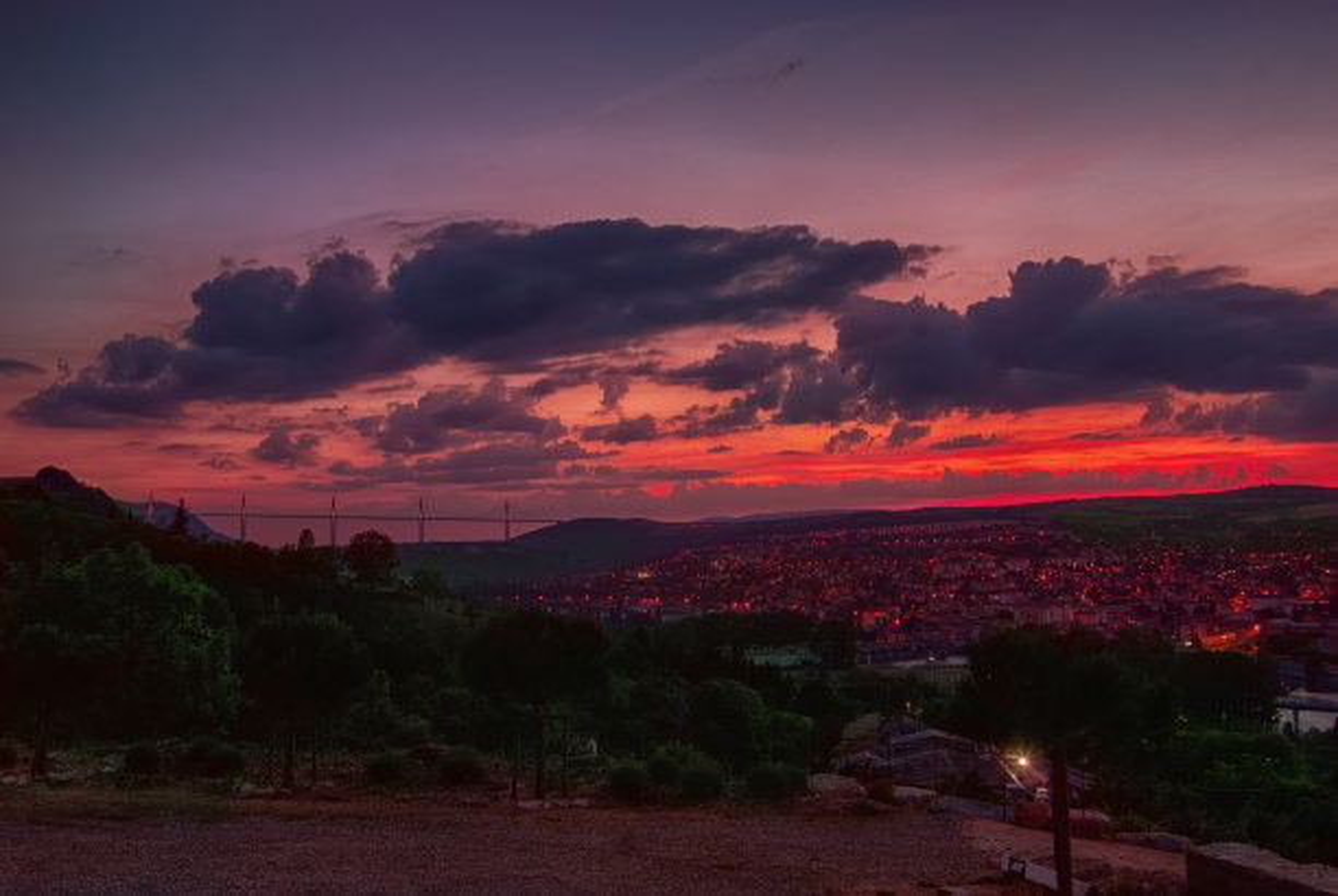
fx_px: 1340
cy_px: 448
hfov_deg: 53.1
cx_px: 669
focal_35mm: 36
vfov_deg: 37.0
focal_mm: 24
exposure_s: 1/1.25
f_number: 8
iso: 100
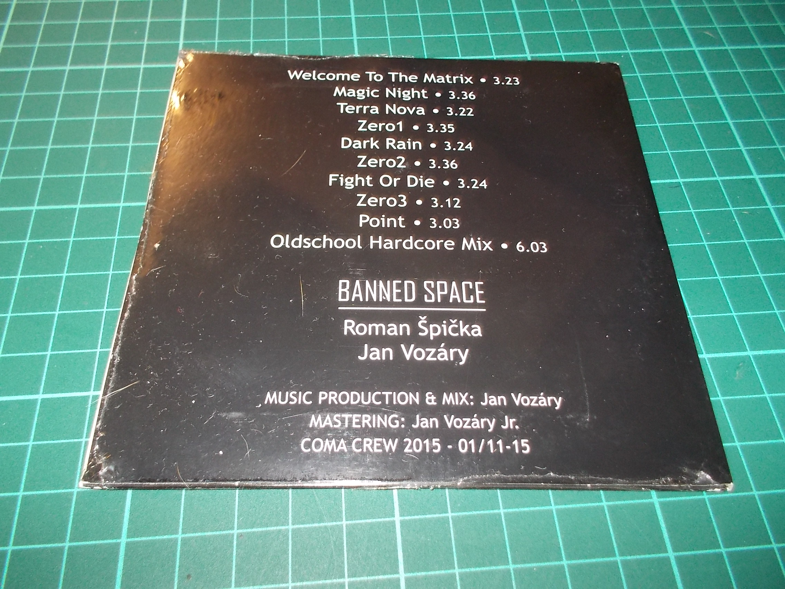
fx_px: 658
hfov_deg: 61.7
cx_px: 392
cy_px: 294
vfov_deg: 48.2
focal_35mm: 29
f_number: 3.3
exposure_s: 1/30
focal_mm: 4.1
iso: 200
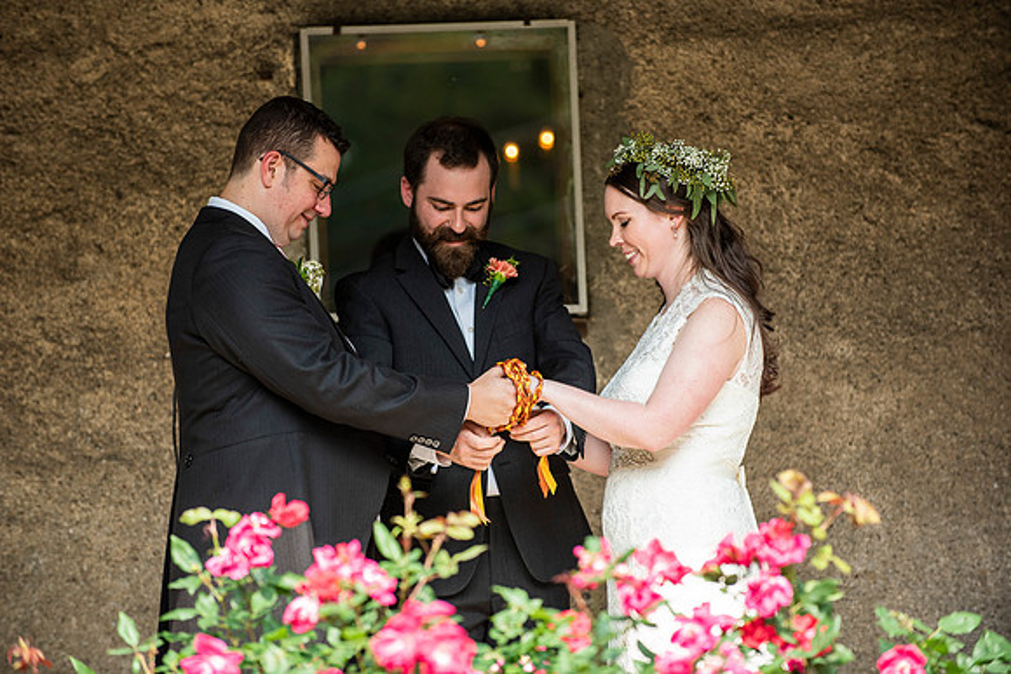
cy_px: 337
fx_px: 5618
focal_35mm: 200
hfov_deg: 10.3
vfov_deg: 6.9
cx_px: 506
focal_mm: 200
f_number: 3.5
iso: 400
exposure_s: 1/640
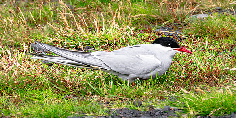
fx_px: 3887
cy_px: 56
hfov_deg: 3.5
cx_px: 128
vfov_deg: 1.7
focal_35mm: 637
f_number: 10
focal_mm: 209
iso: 100
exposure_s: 1/160
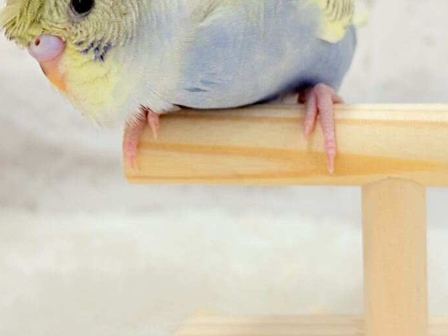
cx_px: 216
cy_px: 84
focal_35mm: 91
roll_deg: +0.4
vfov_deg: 16.1
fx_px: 1177
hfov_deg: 21.5
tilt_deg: -7.1
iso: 80
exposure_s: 1/100
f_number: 1.6
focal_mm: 5.96
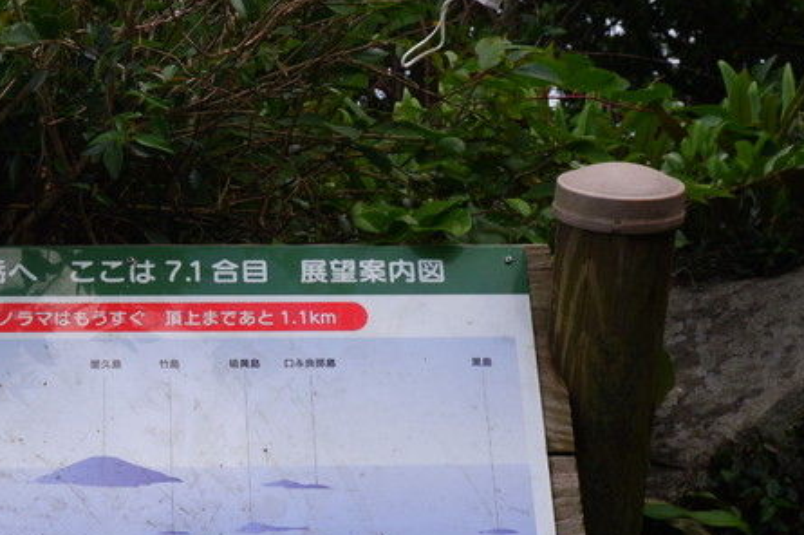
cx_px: 187
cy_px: 415
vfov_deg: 17.6
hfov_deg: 26.0
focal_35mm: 77
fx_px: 1718
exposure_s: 1/125
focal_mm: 28.8
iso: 200
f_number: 9
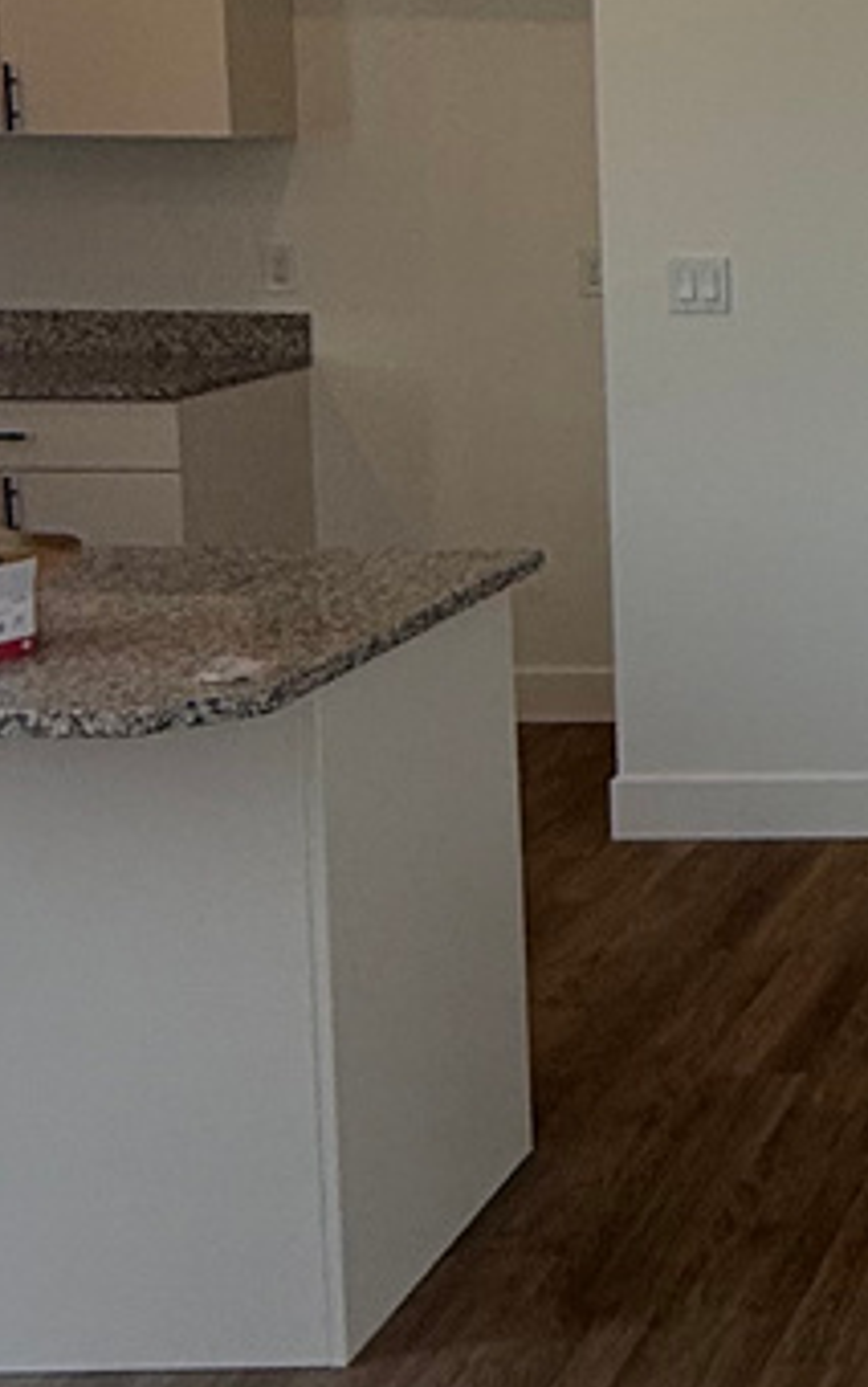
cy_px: 392
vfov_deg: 30.2
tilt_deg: -5.8
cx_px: 1614
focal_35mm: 67
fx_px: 2532
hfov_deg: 16.1
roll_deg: -0.3
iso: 64
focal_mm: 2.22
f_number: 2.2
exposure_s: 1/180
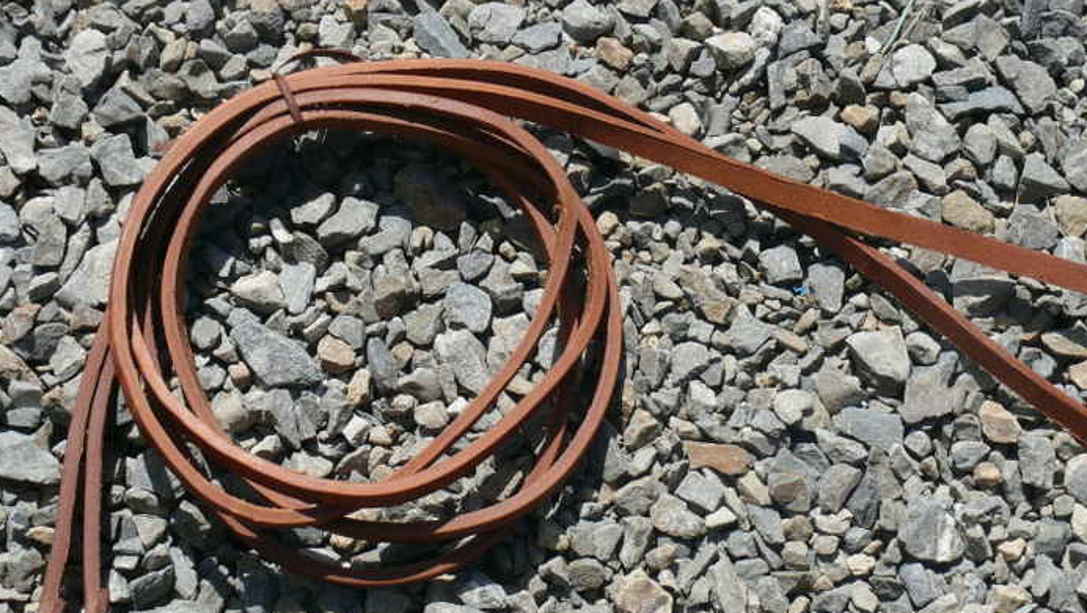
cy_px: 366
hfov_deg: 29.0
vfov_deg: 16.5
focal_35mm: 73
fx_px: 2105
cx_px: 554
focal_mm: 11.6
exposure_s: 1/500
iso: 100
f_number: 5.6
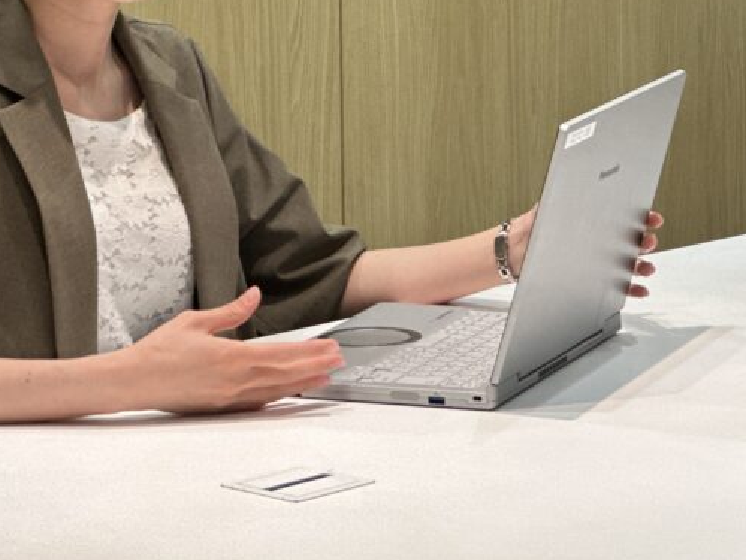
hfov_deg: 10.6
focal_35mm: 185
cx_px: 650
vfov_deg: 8.0
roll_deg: -0.5
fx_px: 3990
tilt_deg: -7.8
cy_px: 127
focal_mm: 9
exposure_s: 1/50
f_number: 2.8
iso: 160
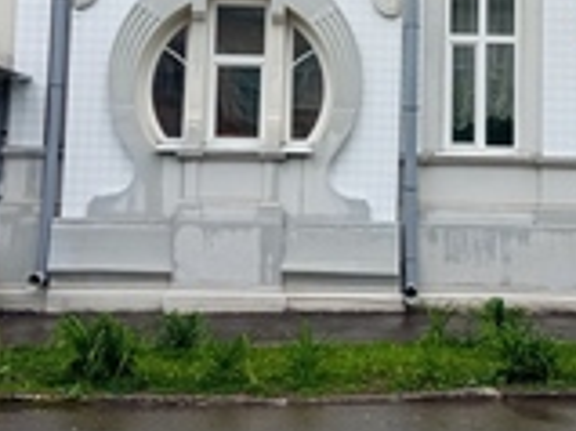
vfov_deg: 21.3
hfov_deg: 28.3
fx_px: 1131
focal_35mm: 68
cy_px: 72
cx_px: 417
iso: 111
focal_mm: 3.79
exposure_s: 1/842
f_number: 2.2
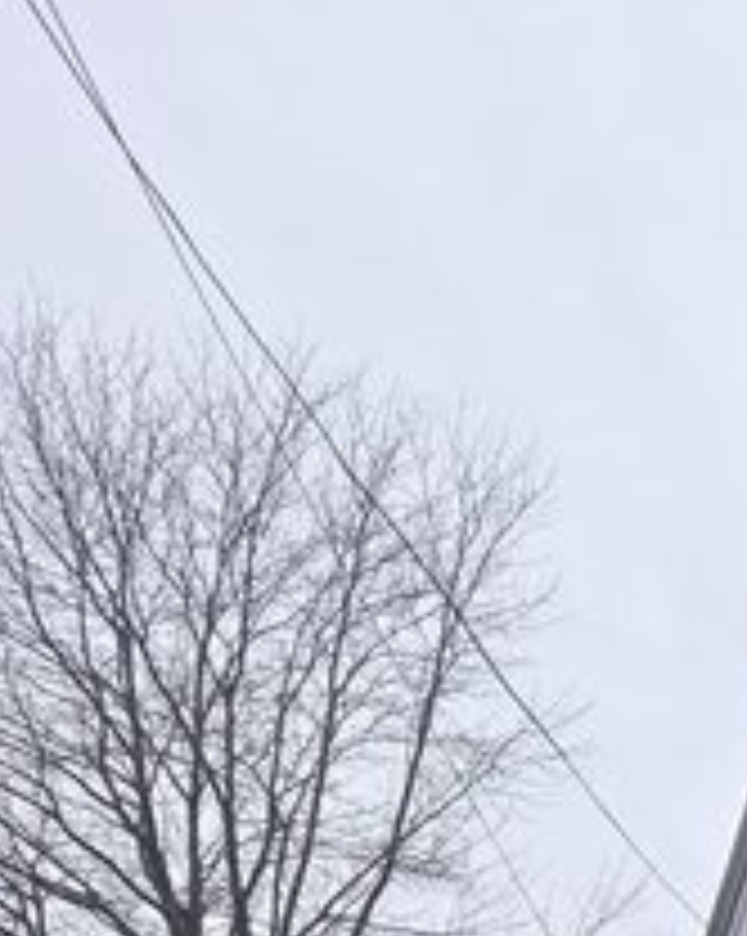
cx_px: 1004
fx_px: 1993
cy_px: 1370
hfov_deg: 19.4
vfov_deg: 22.2
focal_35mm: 72
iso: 25
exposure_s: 1/694
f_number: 1.8
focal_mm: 5.4
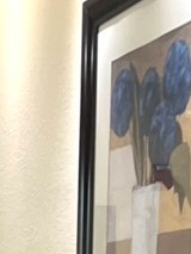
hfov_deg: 6.8
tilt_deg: -7.9
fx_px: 1433
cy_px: 526
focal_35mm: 195
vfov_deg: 9.4
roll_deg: +0.8
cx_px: -420
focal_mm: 5.7
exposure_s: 1/60
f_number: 1.5
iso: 80
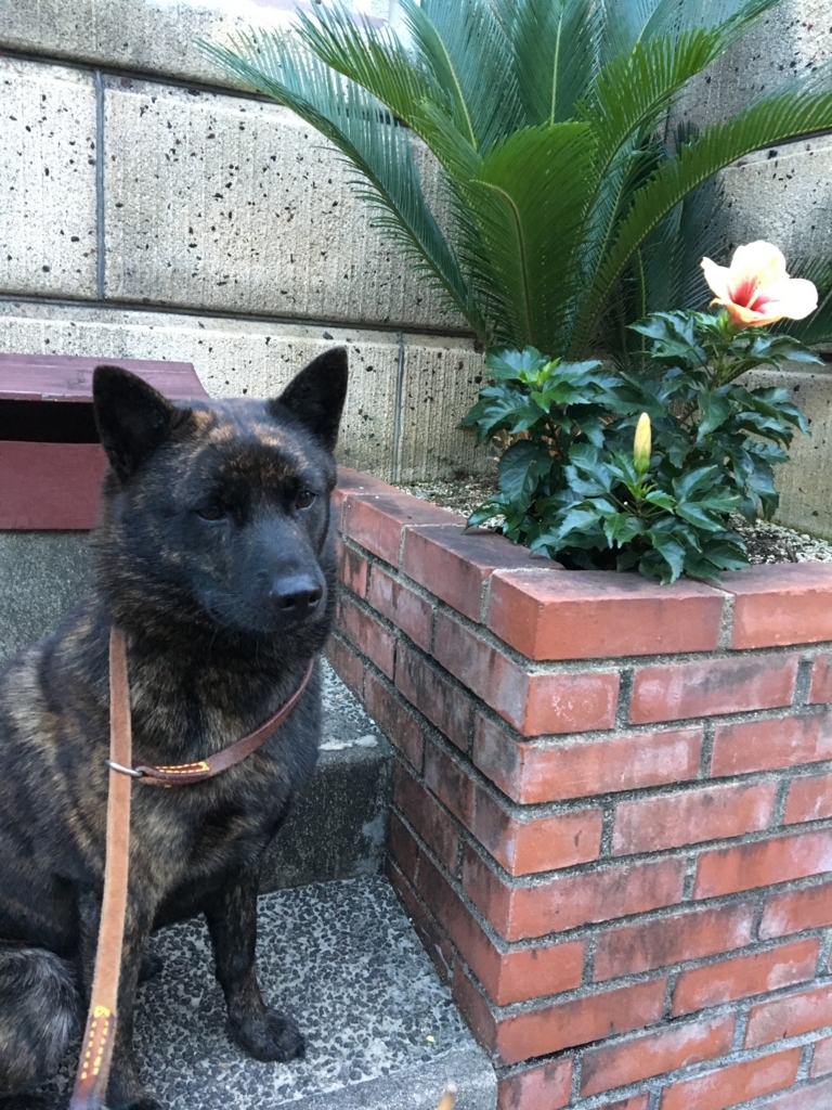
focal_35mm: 29
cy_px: 555
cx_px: 416
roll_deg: -3.8
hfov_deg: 48.2
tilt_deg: -13.1
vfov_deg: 61.7
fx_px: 929
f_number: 2.2
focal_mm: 4.15
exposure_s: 1/15
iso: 200
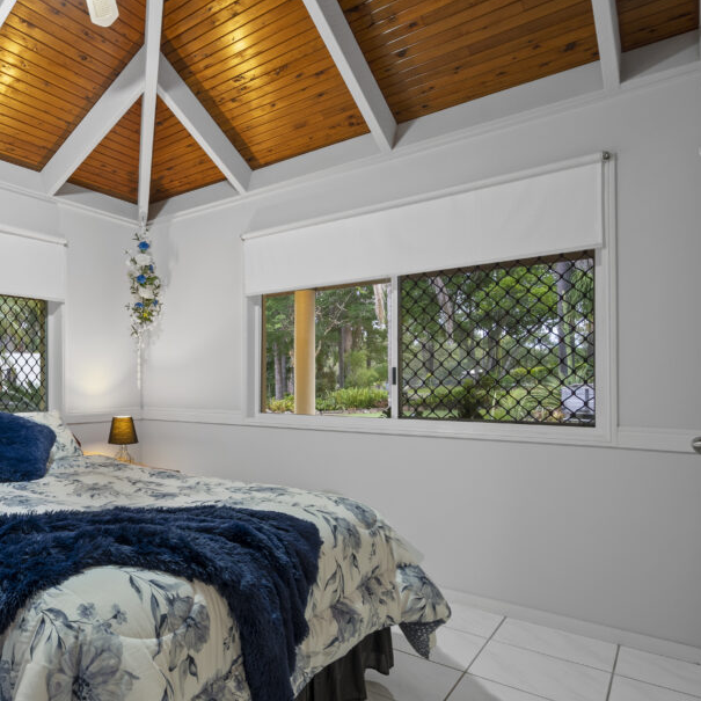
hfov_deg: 60.6
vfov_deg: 67.0
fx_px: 527
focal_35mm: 23
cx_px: 121
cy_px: 392
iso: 800
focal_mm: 16
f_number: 7.1
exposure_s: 1
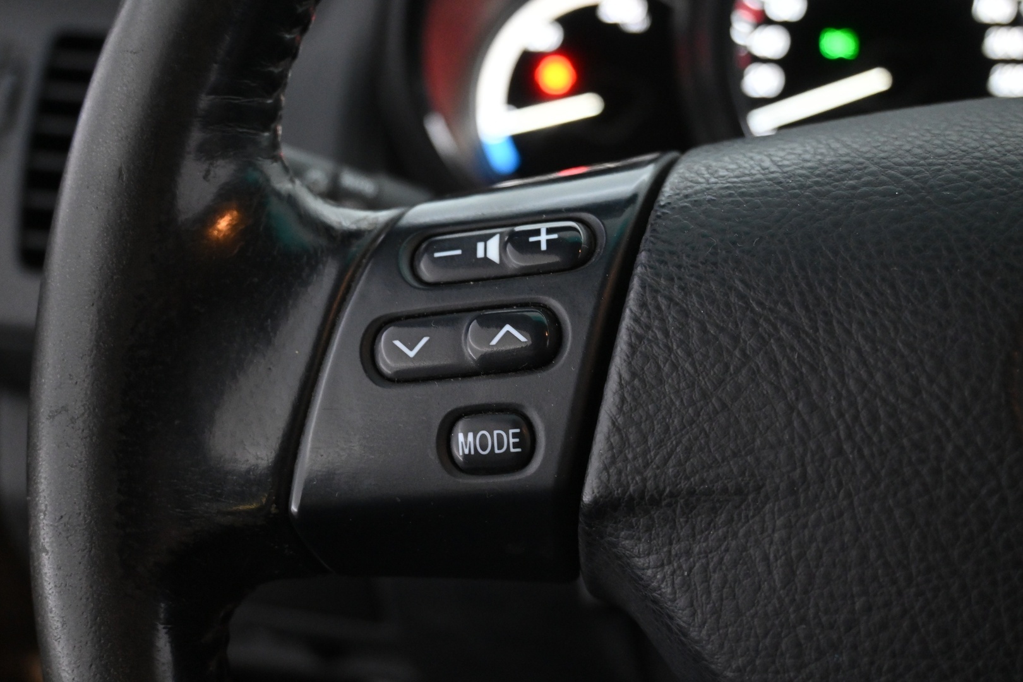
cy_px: 341
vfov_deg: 32.4
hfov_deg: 47.2
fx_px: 1172
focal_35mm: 41
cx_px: 512
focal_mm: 27.5
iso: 3600
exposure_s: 1/40
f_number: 4.5
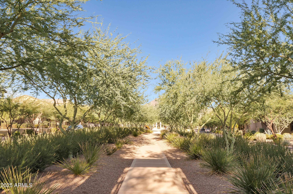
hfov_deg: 62.0
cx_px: 146
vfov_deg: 43.4
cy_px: 97
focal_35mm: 30
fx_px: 244
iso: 200
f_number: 6.3
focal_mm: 20
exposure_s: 1/160
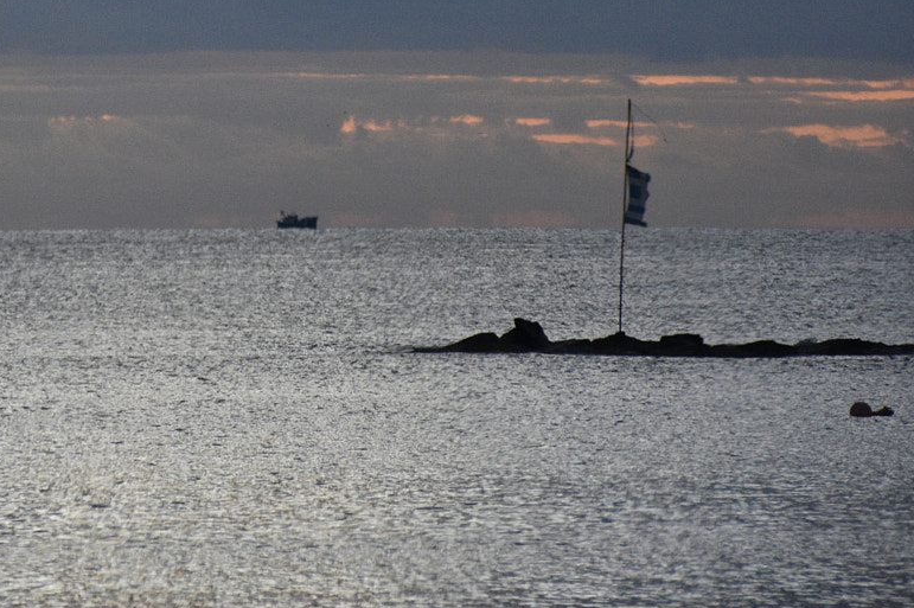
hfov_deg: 6.3
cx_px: 32
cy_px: -19
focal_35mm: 327
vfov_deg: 4.2
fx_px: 8298
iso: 1000
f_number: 5.6
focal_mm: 105
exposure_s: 1/50
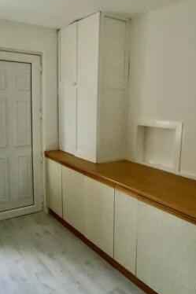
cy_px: 147
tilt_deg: -11.0
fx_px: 384
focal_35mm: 47
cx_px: 115
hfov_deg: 28.6
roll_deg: -1.4
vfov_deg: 41.9
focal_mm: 3
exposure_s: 1/29
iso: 640
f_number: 1.8
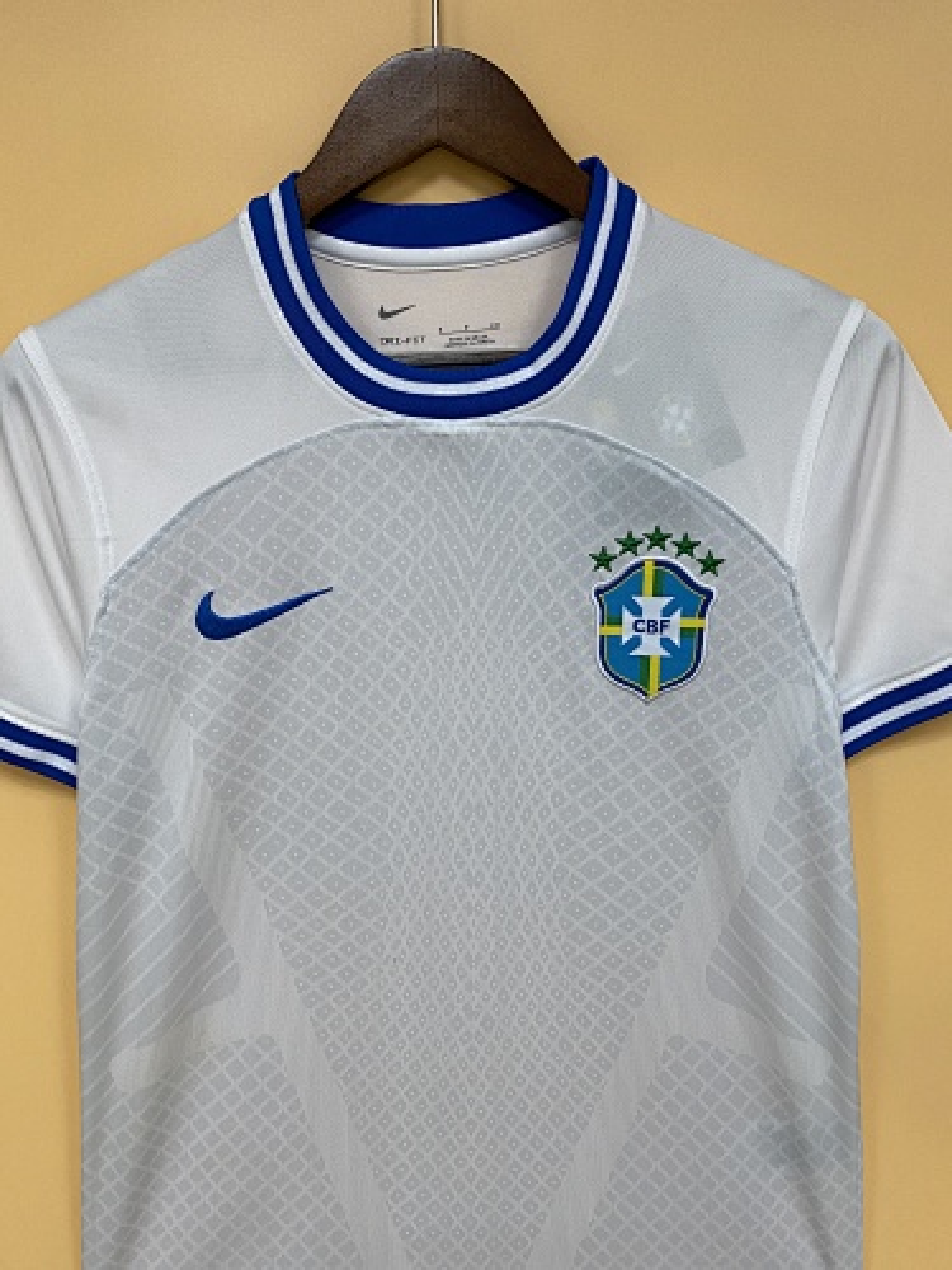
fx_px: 953
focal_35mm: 26
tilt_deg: -9.2
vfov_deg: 67.3
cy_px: 635
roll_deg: -0.1
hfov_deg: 53.1
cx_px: 476
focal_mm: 4.25
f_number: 1.8
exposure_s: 1/50
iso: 80
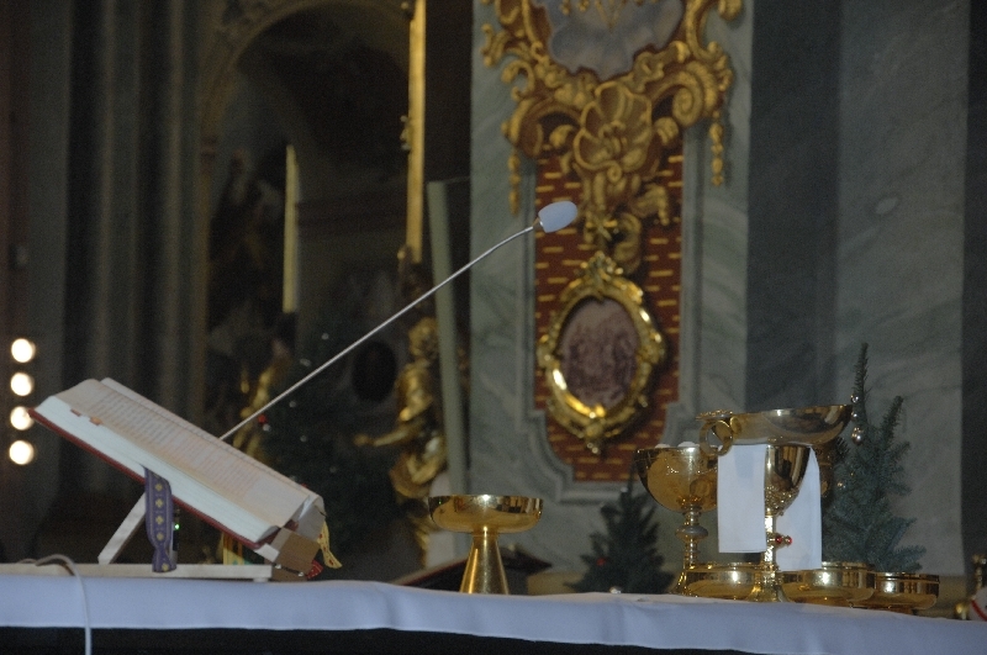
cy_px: 328
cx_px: 494
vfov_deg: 9.9
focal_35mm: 138
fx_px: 3778
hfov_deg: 14.9
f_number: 5.6
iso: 640
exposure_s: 1/60
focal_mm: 92
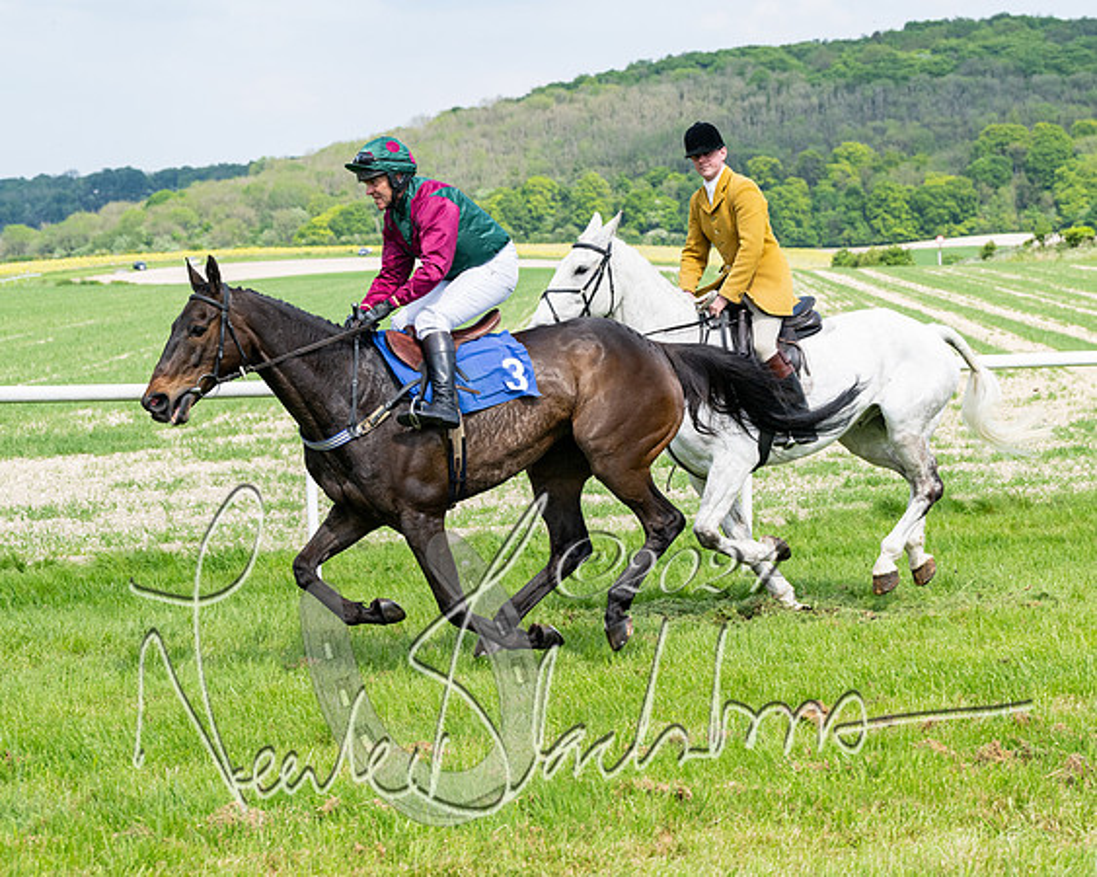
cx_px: 649
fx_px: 3428
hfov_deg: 18.2
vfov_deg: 14.6
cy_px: 374
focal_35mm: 106
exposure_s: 1/2000
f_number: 5
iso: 400
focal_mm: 70
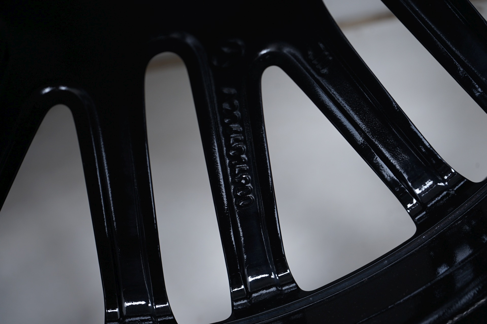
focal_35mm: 61
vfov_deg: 22.2
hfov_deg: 32.9
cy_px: 162
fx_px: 825
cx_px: 244
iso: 250
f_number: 7.1
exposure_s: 1/125
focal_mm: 61
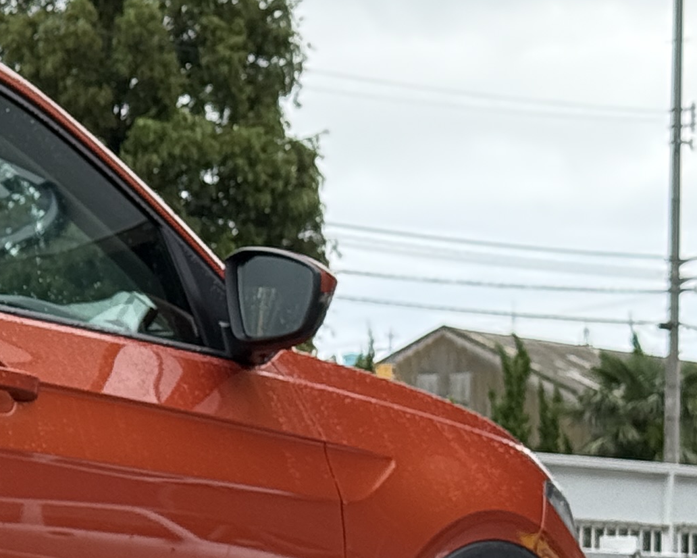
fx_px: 3776
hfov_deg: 9.9
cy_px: 474
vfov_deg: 8.4
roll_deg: -0.8
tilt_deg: +1.9
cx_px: -614
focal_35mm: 183
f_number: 1.78
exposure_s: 1/1838
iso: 80
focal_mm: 6.76
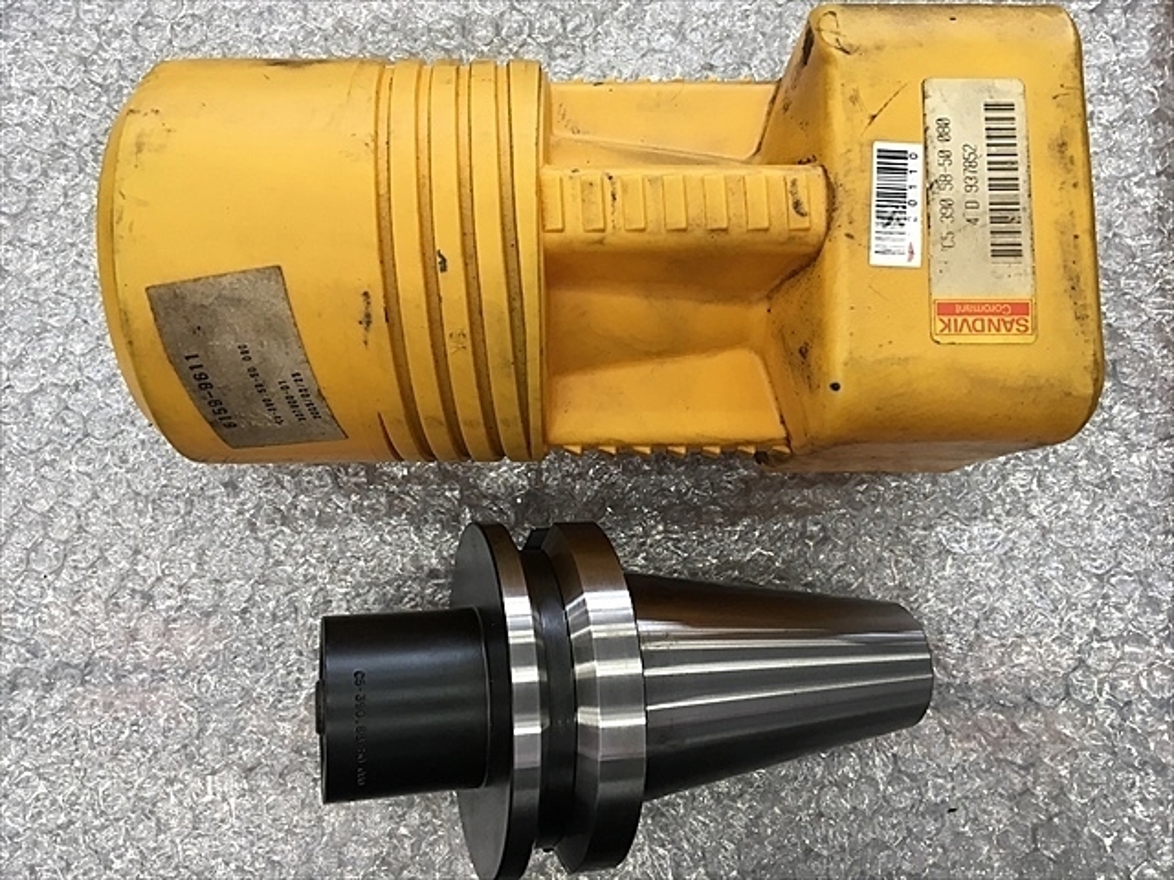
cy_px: 440
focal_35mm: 29
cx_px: 587
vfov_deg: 48.2
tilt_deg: -84.4
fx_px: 984
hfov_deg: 61.7
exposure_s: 1/30
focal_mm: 4.15
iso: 50
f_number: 2.2
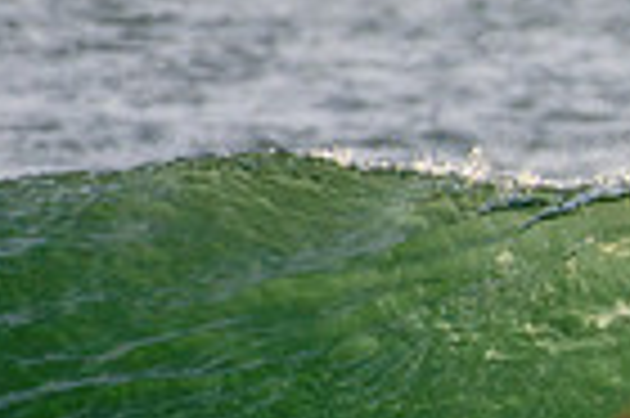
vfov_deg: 0.4
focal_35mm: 3105
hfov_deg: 0.7
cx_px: 1170
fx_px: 54274
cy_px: 393
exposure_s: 1/2000
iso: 450
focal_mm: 500
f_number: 5.6
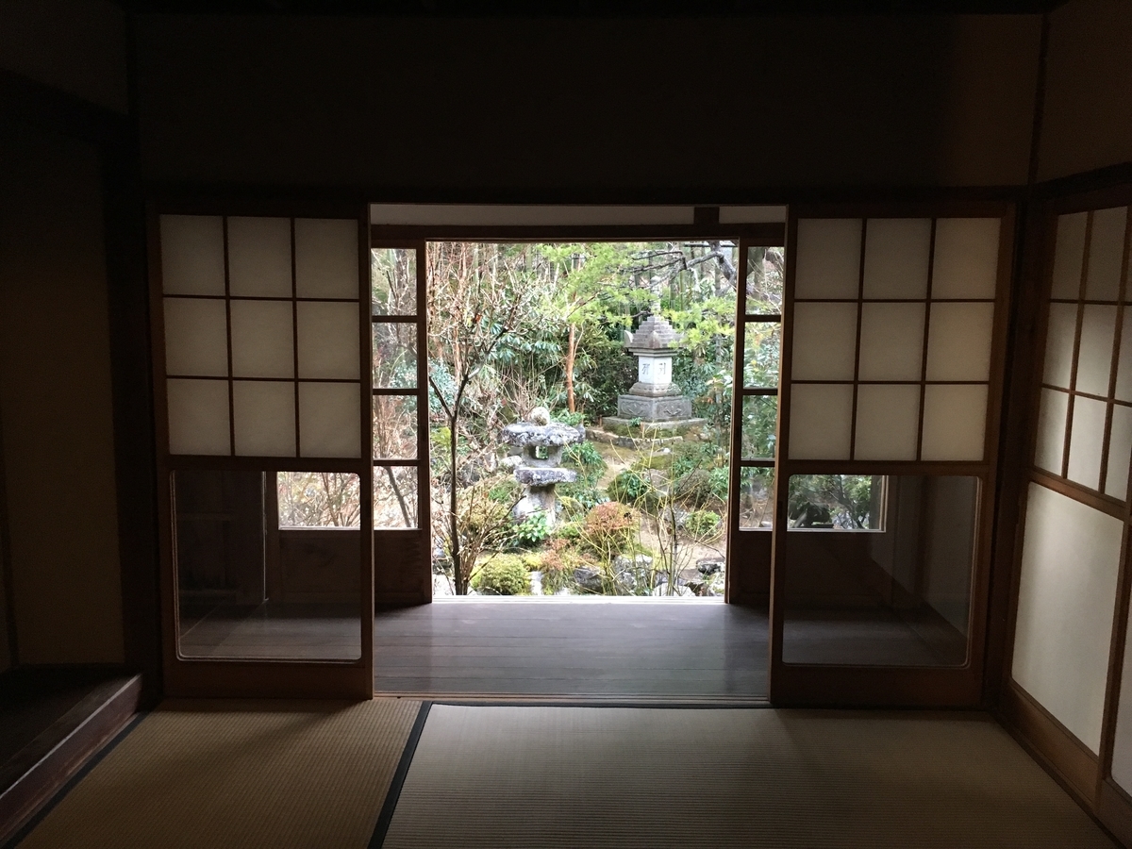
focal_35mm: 29
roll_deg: -0.2
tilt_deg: -9.5
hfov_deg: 61.7
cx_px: 566
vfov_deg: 48.2
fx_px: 948
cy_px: 424
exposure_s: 1/17
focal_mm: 4.15
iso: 200
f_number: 2.2
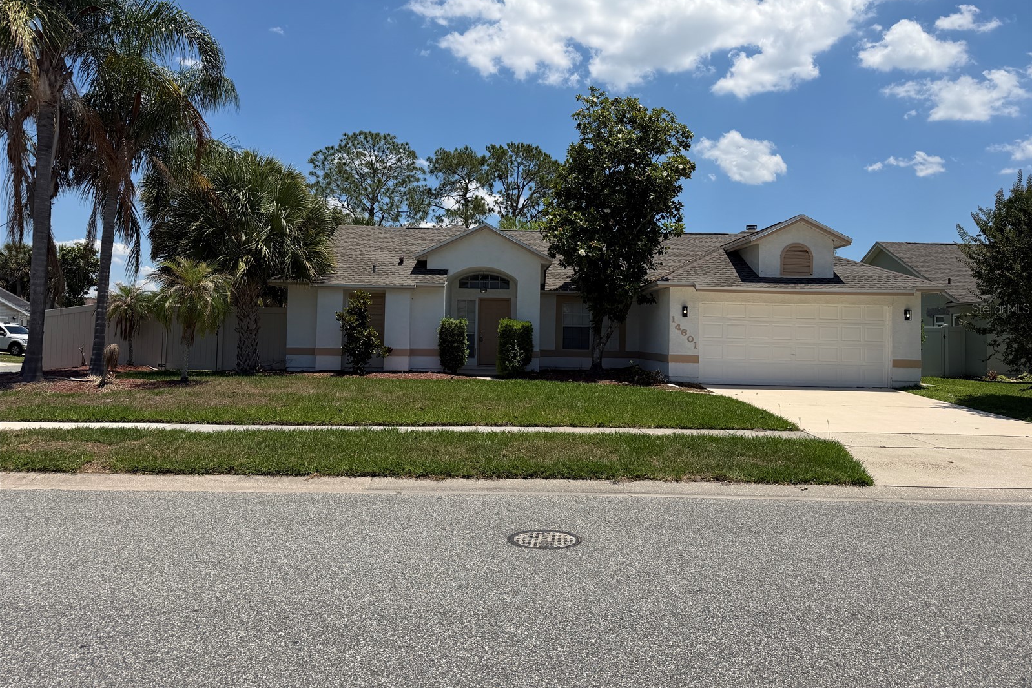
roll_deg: -0.8
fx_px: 717
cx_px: 516
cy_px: 308
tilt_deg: +2.6
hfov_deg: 71.5
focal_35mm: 25
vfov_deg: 51.2
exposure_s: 1/7353
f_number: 1.78
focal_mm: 6.76
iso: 80
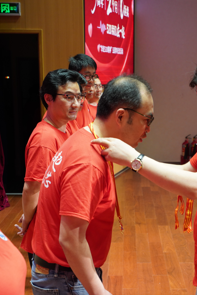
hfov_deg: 19.6
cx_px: 138
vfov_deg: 29.1
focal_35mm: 69
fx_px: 566
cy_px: 183
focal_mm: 35
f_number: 4
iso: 1000
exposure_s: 1/200
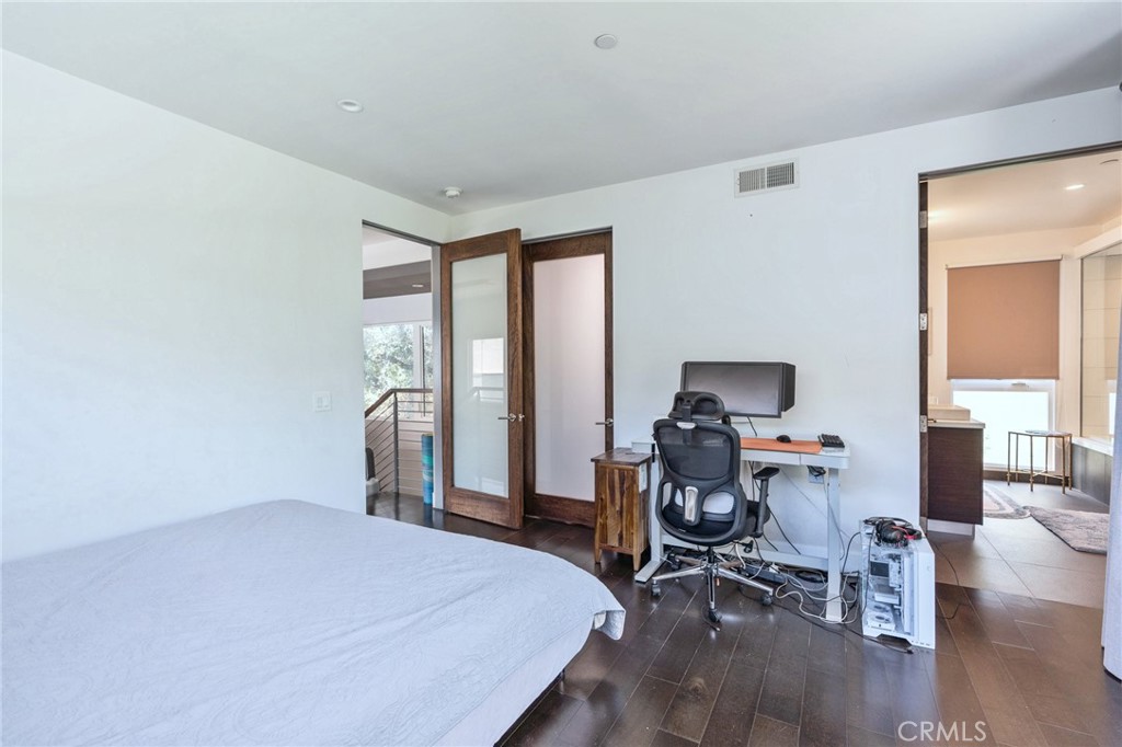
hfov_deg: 96.8
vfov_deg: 73.7
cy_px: 374
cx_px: 561
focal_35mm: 16
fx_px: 498
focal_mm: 16
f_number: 3.5
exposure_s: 1/50
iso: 125
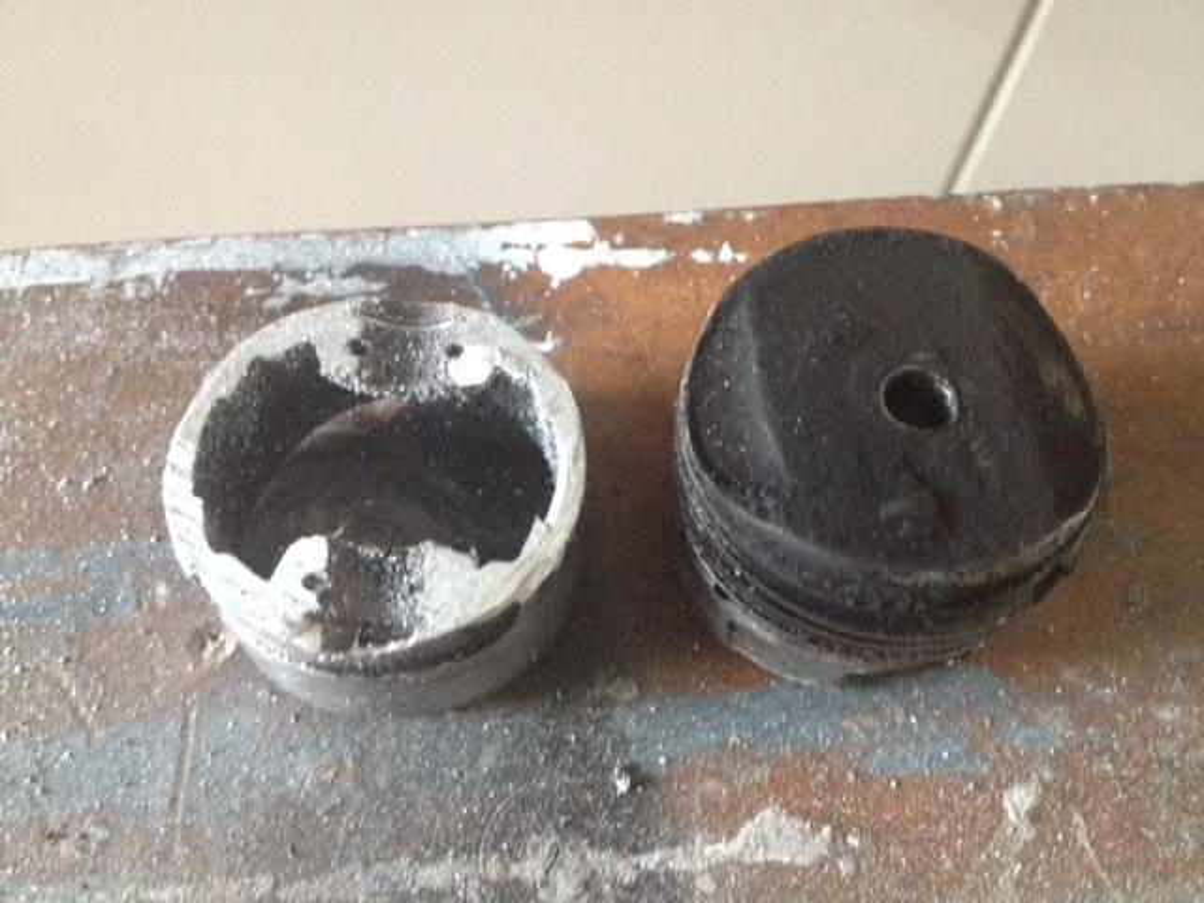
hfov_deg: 52.6
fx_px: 1217
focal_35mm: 35
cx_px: 602
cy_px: 452
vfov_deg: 40.7
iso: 640
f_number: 2.4
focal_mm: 4.28
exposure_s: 1/15
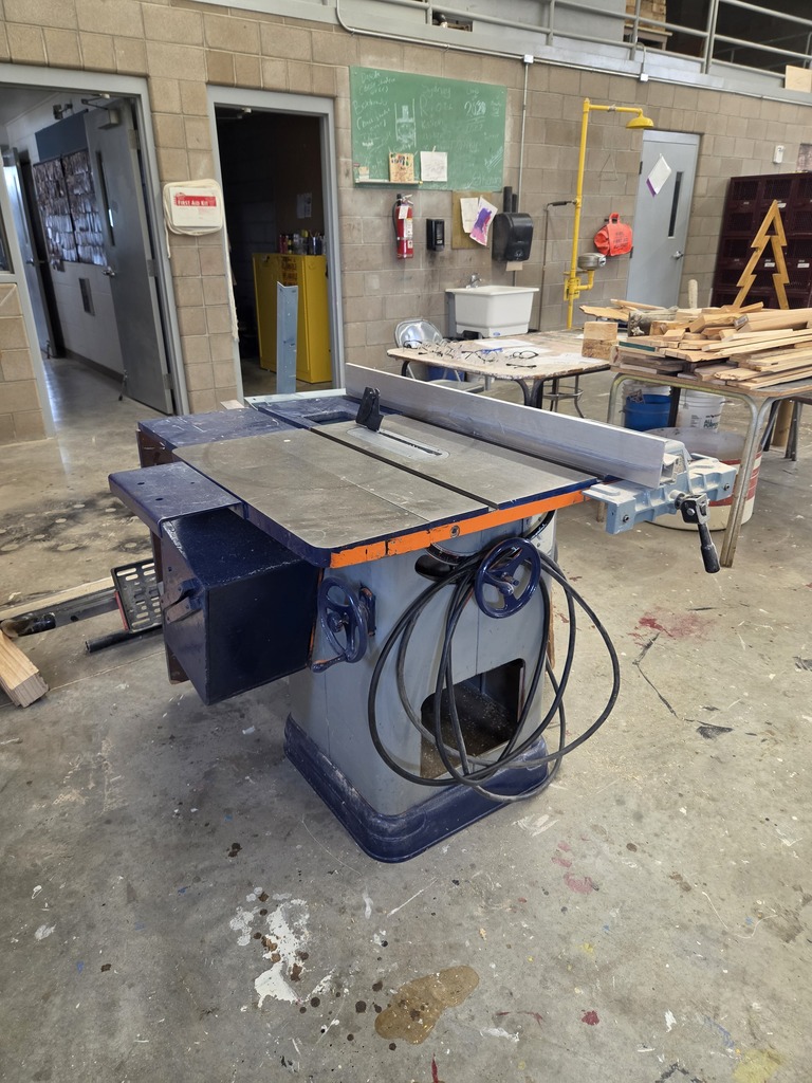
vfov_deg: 73.9
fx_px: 719
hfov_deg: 58.9
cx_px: 406
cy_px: 542
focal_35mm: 23
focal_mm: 5.4
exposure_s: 1/120
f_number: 1.8
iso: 400
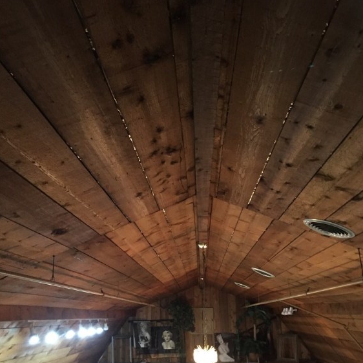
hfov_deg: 47.2
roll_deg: +0.9
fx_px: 415
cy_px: 205
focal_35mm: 35
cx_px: 183
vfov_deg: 47.1
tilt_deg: +15.4
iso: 320
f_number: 2.2
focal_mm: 4.15
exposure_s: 1/15
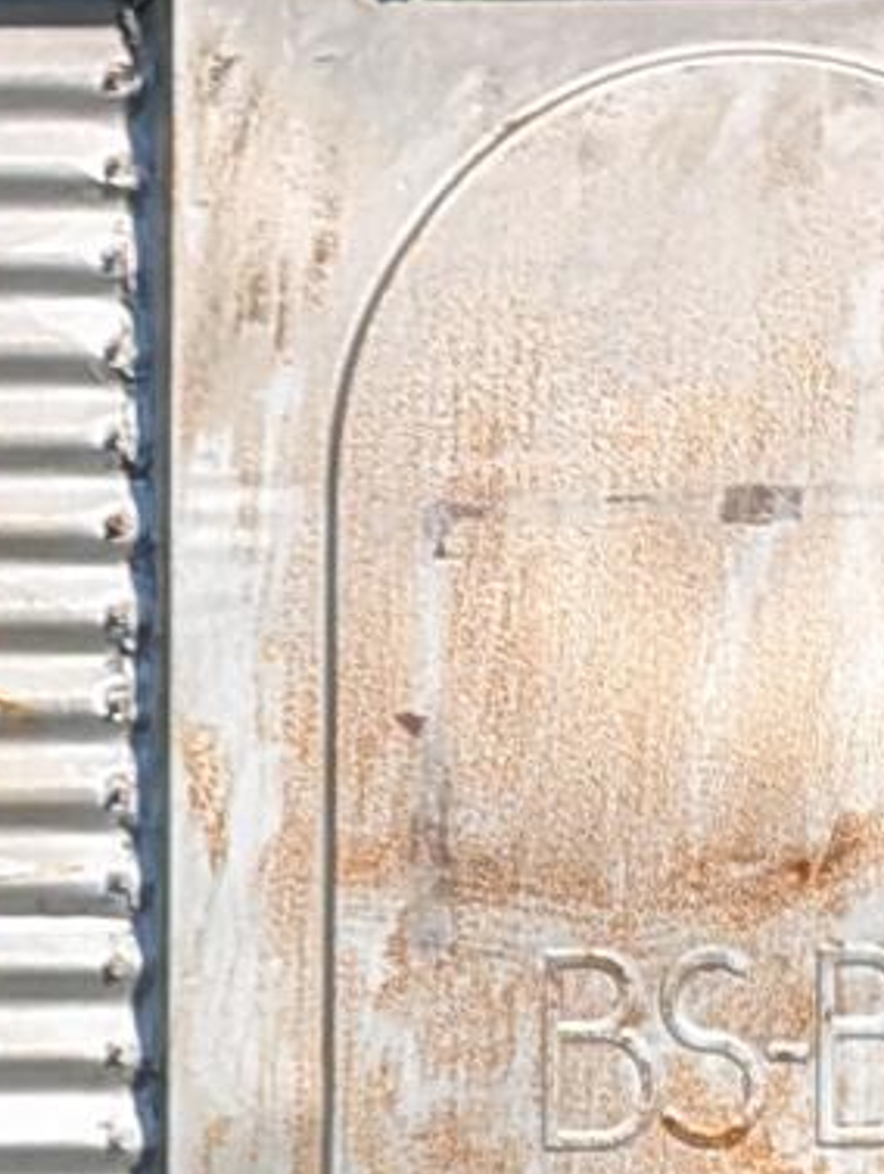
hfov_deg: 5.7
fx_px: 8828
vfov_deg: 7.5
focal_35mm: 260
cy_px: 1386
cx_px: -89
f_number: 1.68
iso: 20
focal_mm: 6.9
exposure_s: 1/1311
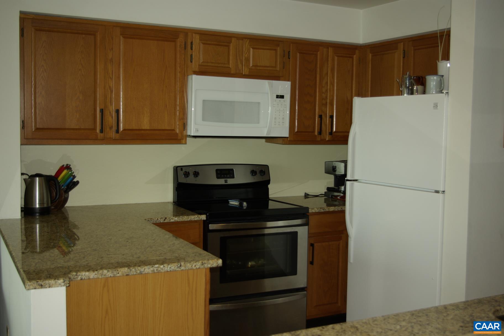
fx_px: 588
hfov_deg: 46.4
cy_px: 168
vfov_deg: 31.9
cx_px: 252
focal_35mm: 42
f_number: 4
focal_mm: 28
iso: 100
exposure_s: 1/125
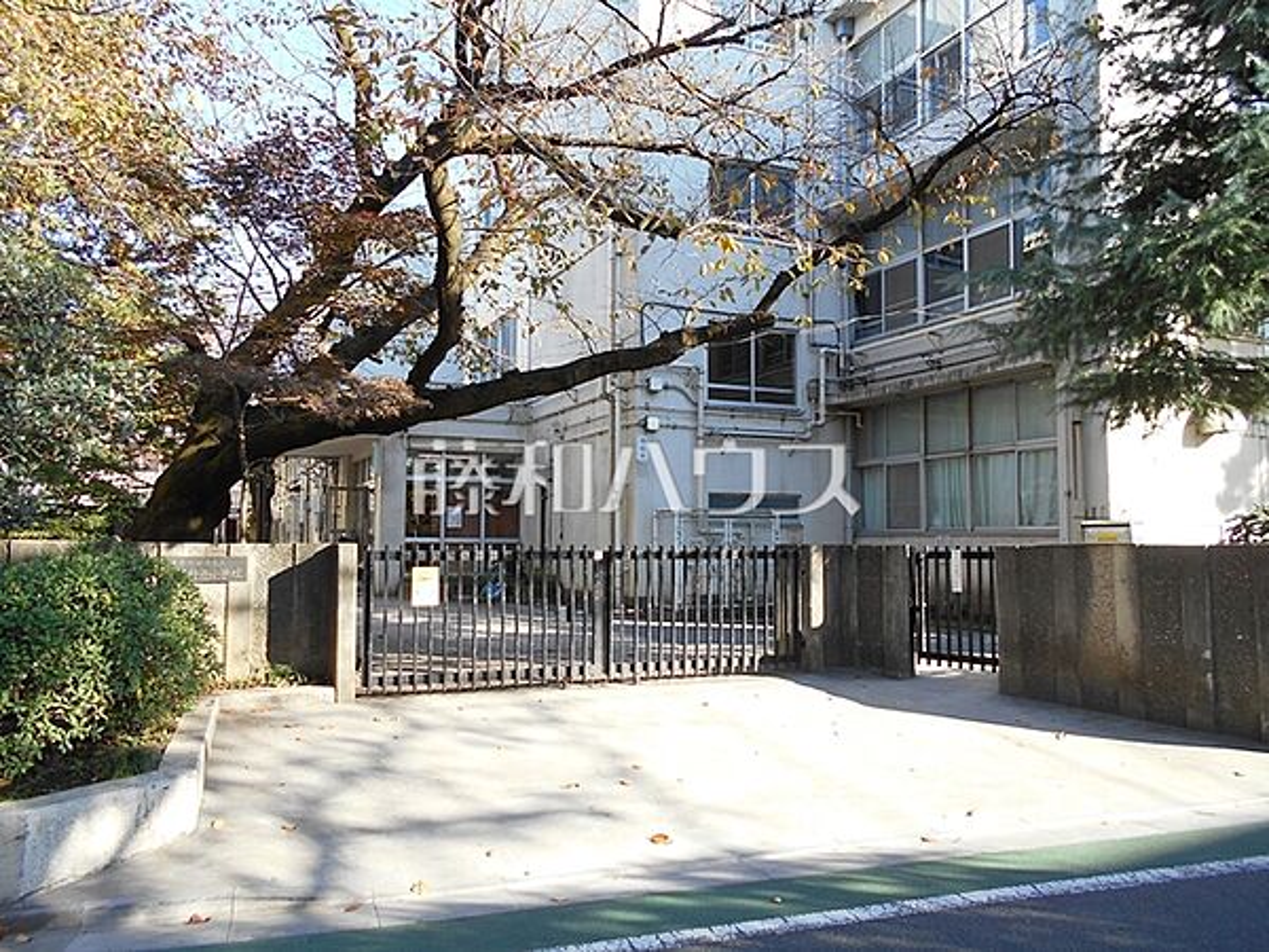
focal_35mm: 26
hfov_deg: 67.3
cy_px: 476
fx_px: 953
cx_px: 634
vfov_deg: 53.1
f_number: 3.2
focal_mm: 4.6
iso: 80
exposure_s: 1/160
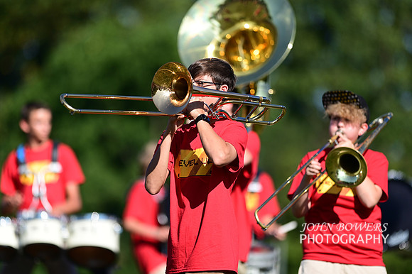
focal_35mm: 300
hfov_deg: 6.9
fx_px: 3431
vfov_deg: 4.6
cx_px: 206
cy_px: 137
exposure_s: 1/1600
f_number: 2.8
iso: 100
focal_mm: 300
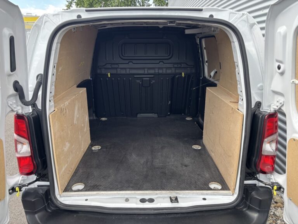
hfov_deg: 67.3
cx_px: 149
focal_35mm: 26
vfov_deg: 53.1
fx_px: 224
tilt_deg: -16.7
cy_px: 112
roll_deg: +0.2
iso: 50
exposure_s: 1/321
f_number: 1.6
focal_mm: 5.96
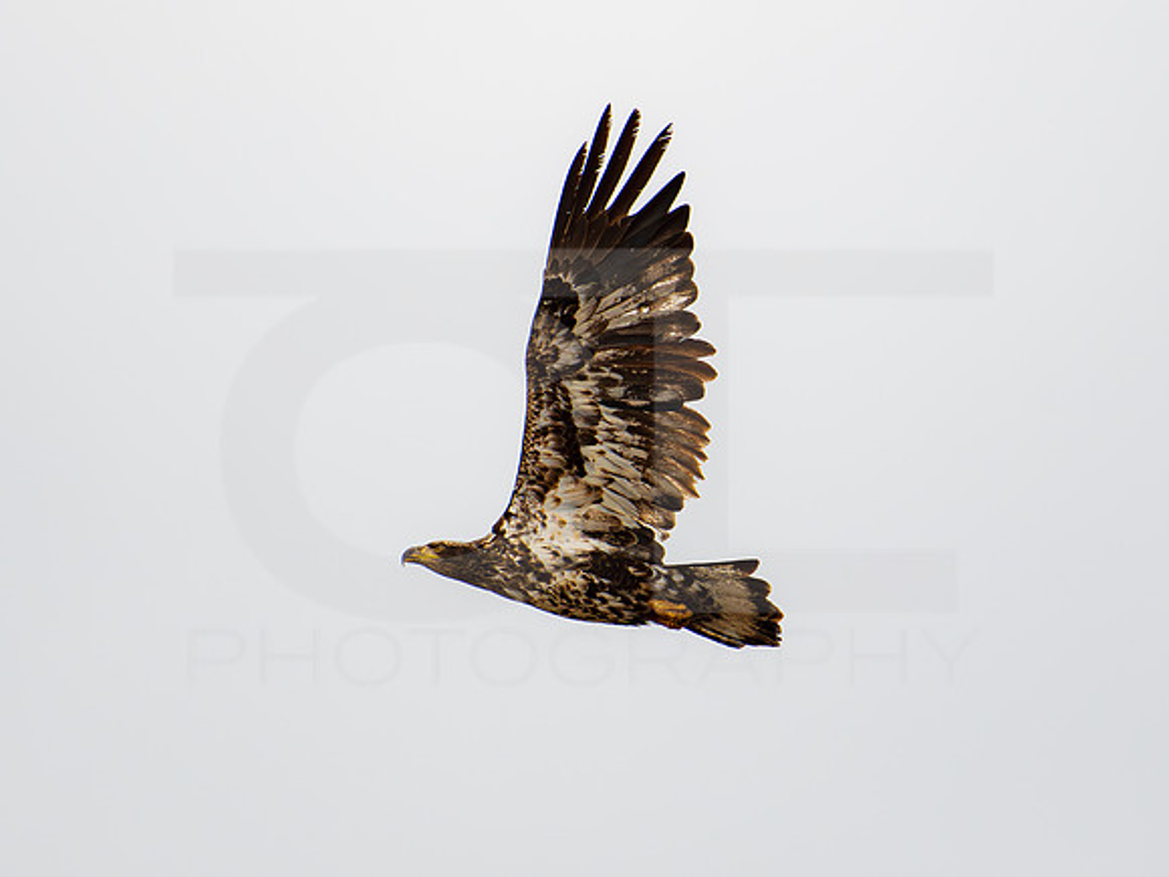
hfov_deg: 1.8
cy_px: 437
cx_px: 652
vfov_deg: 1.4
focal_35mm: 1100
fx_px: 37134
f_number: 5.6
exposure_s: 1/2000
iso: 800
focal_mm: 500
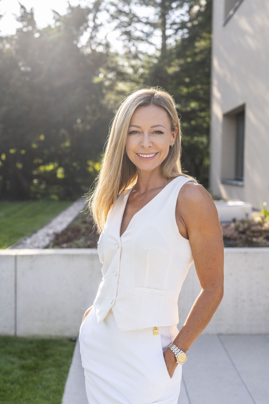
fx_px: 560
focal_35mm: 50
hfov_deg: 27.0
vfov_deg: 39.6
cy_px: 202
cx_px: 134
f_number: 4
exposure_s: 1/250
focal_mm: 50
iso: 80
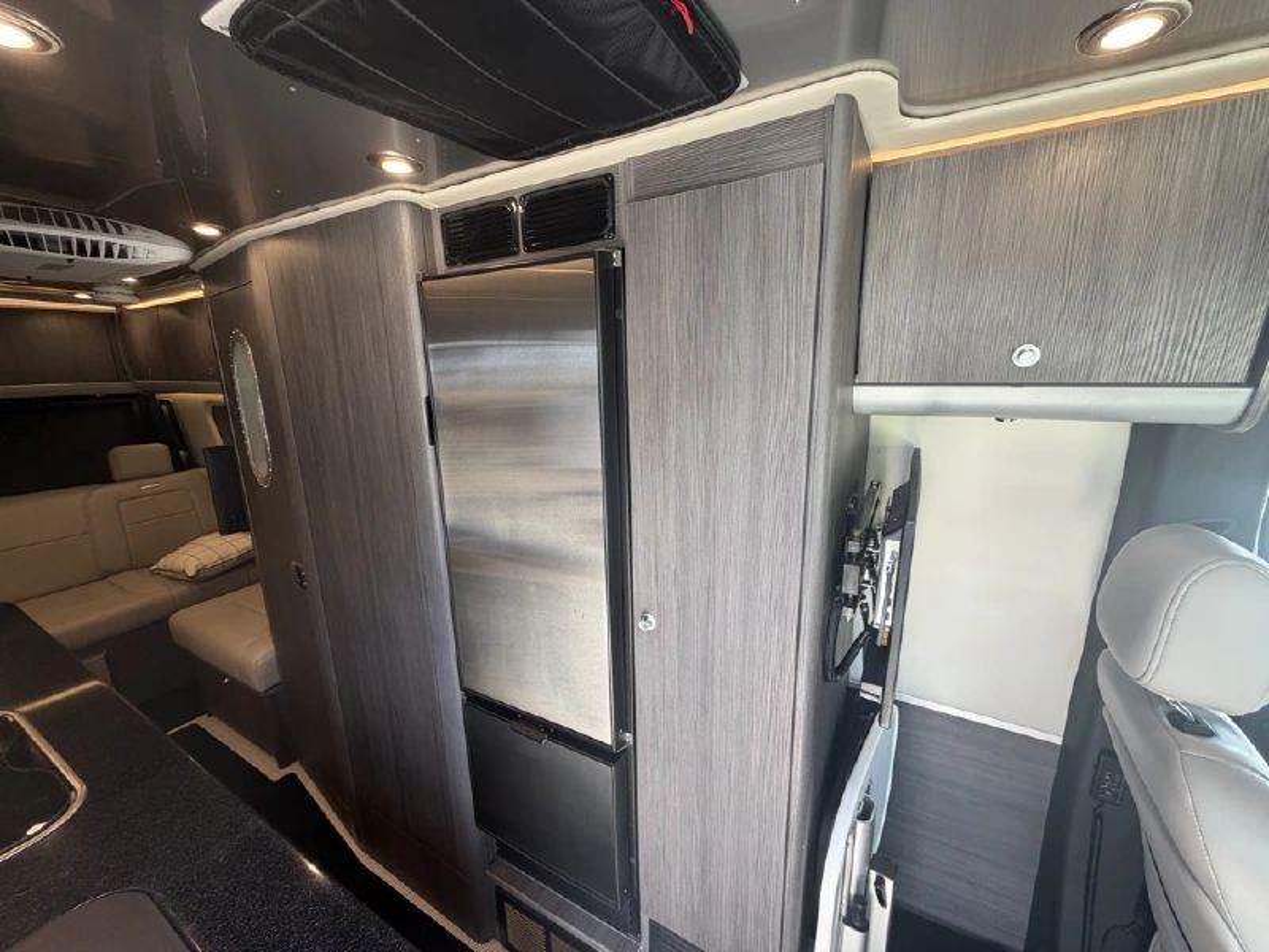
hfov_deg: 102.1
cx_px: 634
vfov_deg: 85.7
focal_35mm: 14
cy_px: 476
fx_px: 513
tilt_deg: -11.5
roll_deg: +1.8
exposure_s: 1/121
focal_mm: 2.22
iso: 200
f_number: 2.2
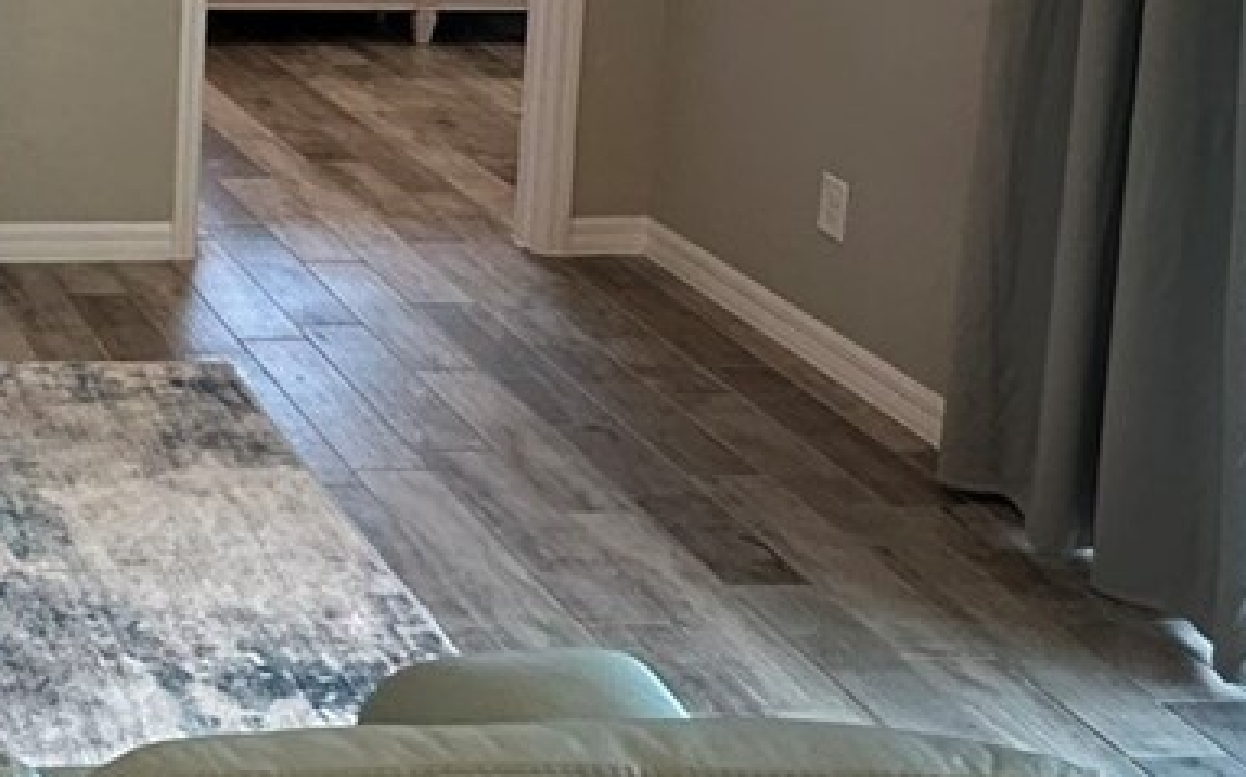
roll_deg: -0.9
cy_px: -260
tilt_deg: -7.7
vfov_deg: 19.2
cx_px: -407
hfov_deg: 27.2
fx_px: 2104
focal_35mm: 62
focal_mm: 2.22
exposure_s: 1/120
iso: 200
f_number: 2.2
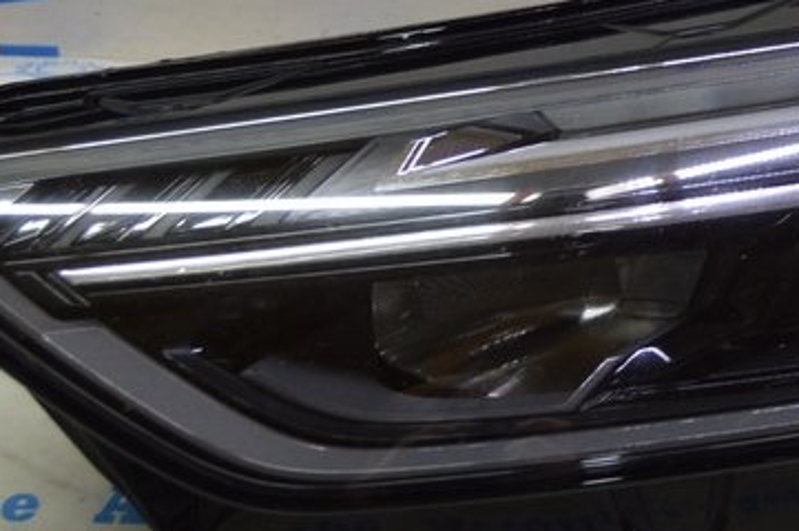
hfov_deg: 23.3
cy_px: 114
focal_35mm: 85
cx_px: 722
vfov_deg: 15.9
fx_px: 1885
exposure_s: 1/60
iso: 400
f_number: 4
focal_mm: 20
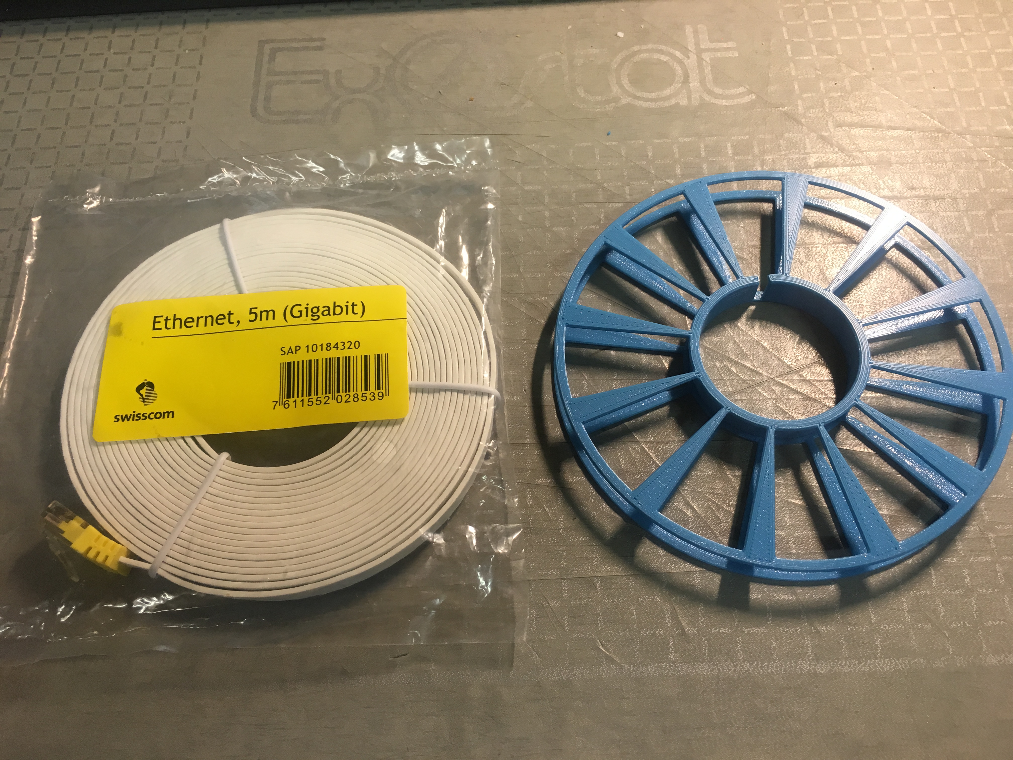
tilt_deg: -64.4
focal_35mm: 29
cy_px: 380
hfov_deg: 61.7
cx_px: 506
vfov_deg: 48.2
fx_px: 849
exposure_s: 1/33
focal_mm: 4.15
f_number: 2.2
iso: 64
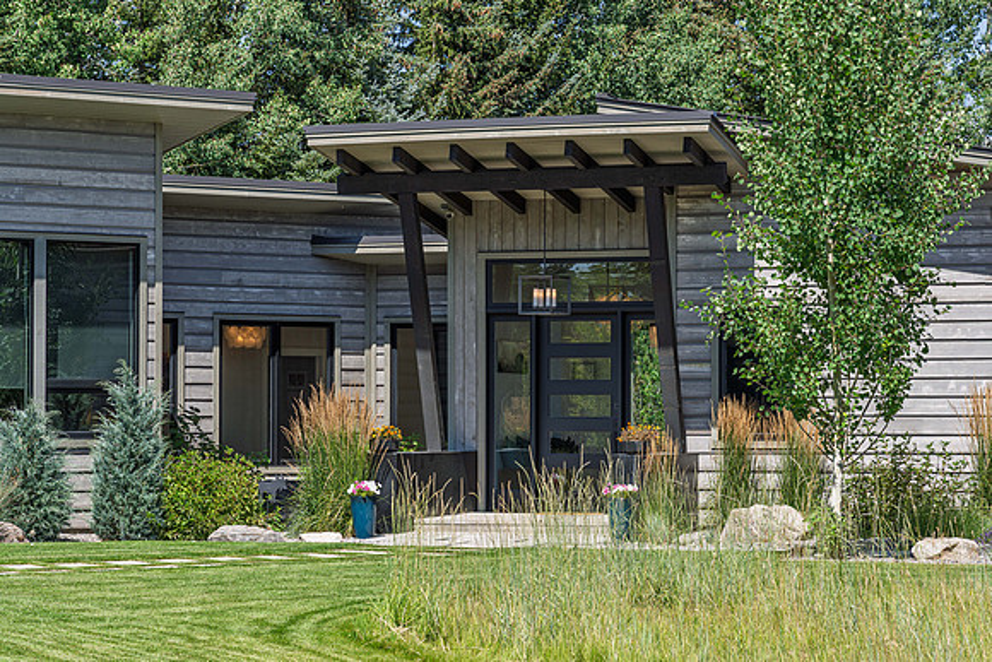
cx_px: 496
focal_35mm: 106
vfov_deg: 13.0
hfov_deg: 19.4
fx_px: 2908
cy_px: 331
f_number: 8
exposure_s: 1/320
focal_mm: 105
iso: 200
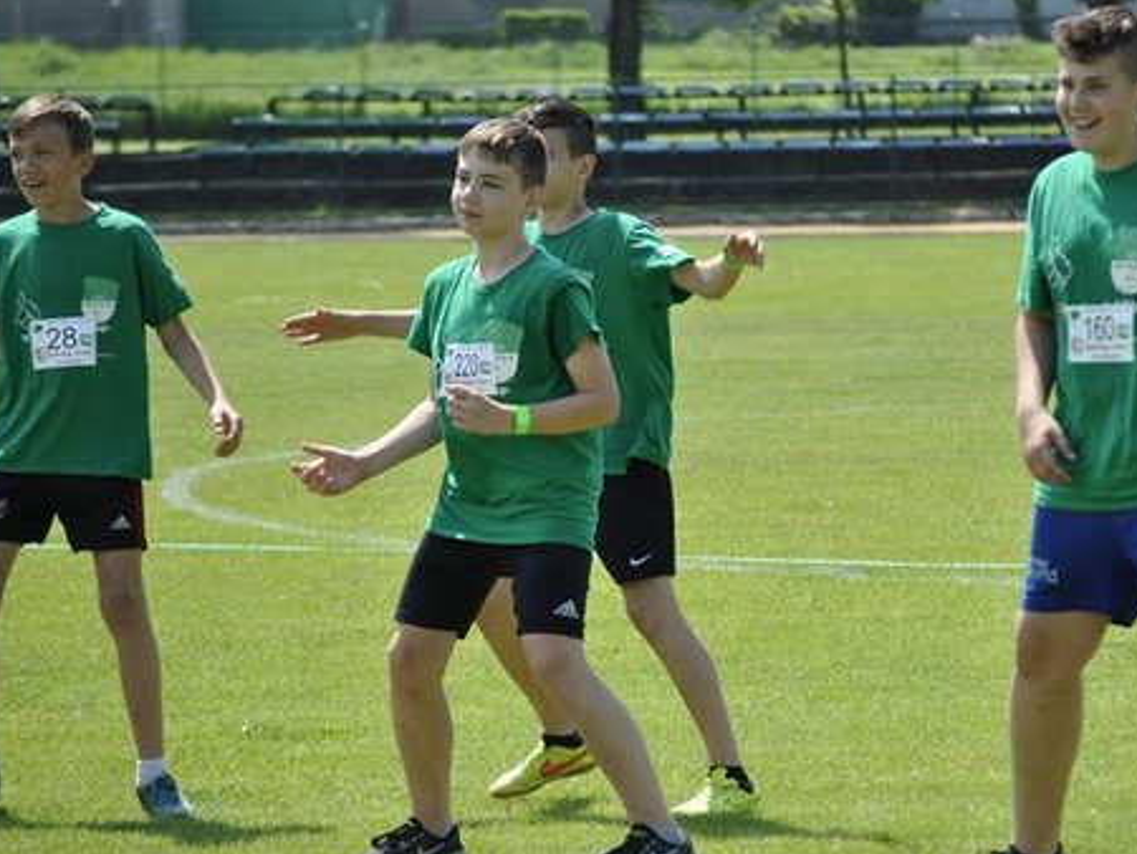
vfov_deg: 5.3
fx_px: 9258
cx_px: 761
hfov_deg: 7.0
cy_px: 442
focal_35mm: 282
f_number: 5
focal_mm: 135
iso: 200
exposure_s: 1/640
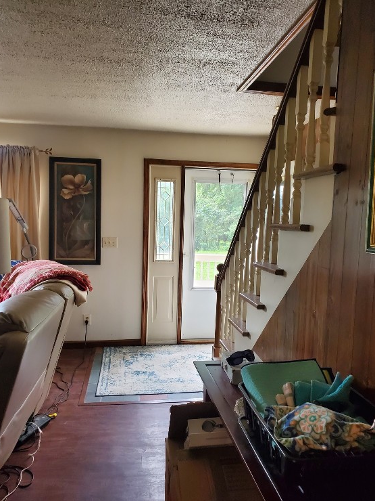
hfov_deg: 51.4
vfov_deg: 65.3
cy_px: 248
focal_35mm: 27
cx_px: 186
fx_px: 390
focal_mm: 4.3
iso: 250
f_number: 2.4
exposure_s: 1/120
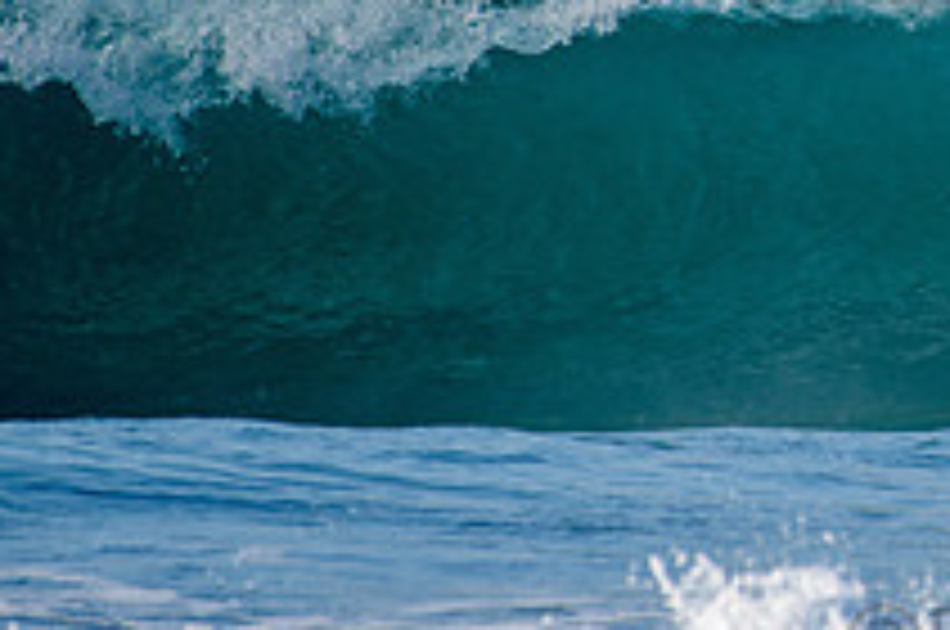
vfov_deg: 1.0
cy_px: -101
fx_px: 36308
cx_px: 1193
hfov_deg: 1.5
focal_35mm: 1378
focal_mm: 500
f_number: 5.6
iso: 180
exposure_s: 1/1600
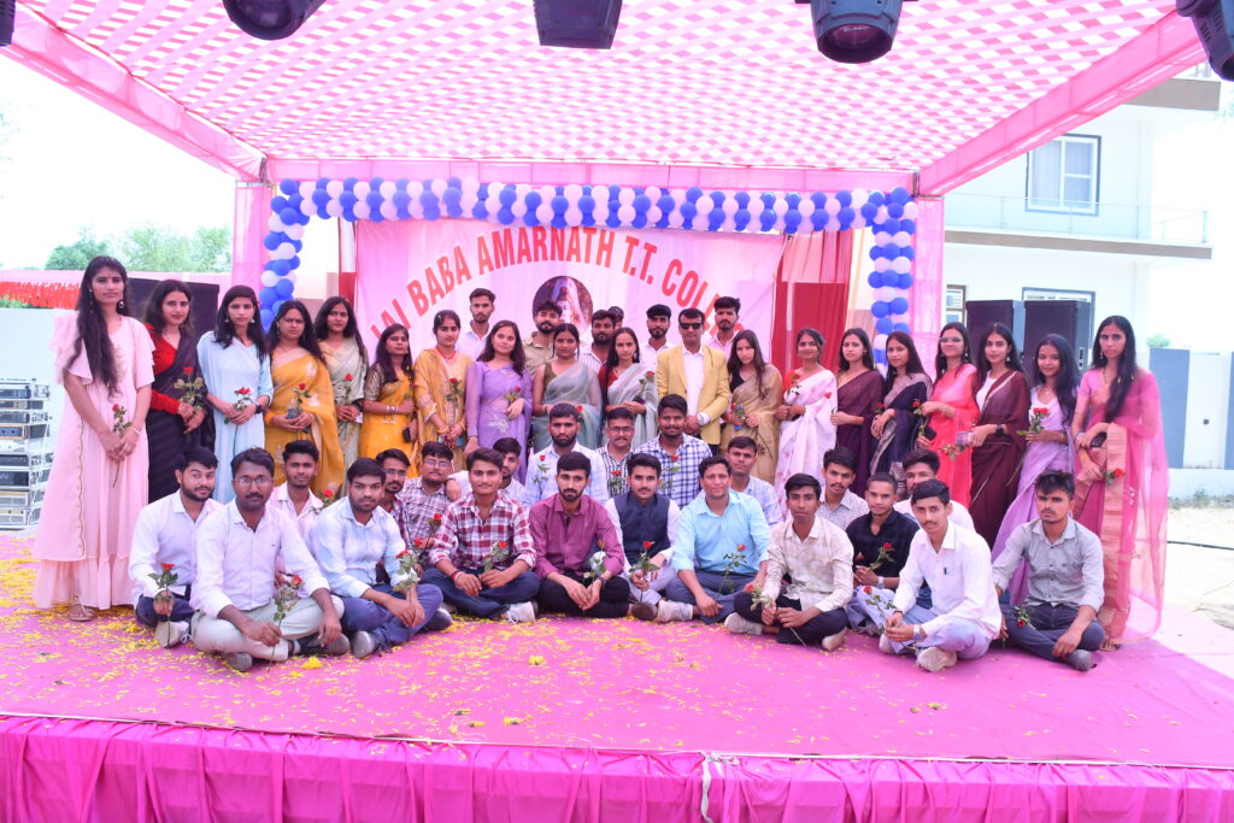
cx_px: 617
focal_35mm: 27
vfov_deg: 47.9
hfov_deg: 67.4
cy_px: 412
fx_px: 926
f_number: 10
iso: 400
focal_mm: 18
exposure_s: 1/160
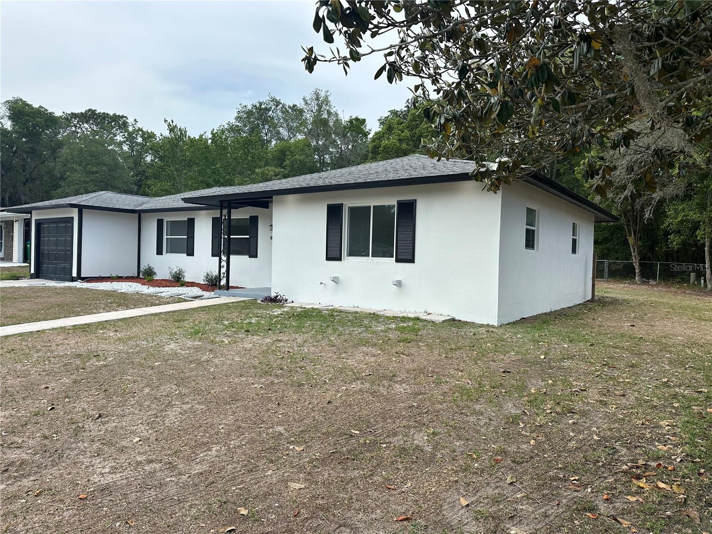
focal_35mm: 24
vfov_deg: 56.8
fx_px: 494
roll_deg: -1.3
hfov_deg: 71.6
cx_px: 356
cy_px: 267
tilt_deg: -0.4
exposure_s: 1/2732
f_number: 1.78
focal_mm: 6.86
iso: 80
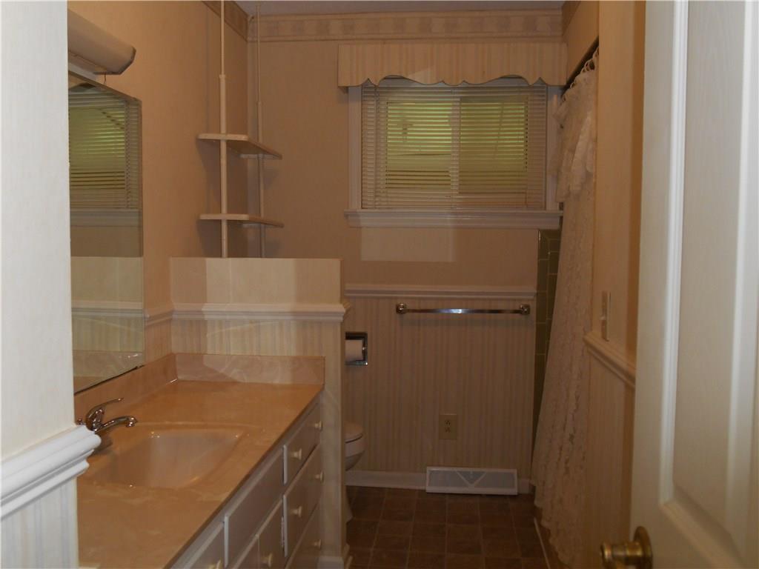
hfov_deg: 52.6
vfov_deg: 40.7
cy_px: 284
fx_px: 767
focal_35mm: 35
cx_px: 380
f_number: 3.7
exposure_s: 1/30
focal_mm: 6.3
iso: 200
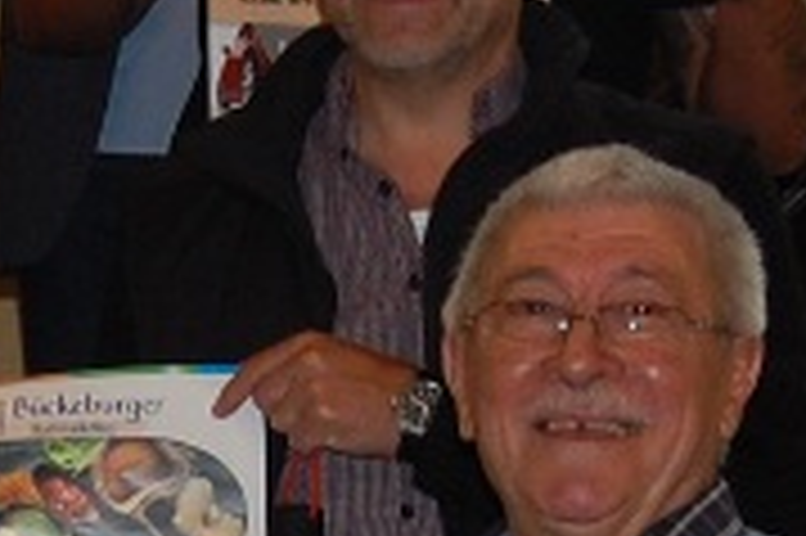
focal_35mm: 181
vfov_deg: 7.5
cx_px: -401
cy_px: 680
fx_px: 4049
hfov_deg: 10.9
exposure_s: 1/60
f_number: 3.5
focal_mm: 18
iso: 400
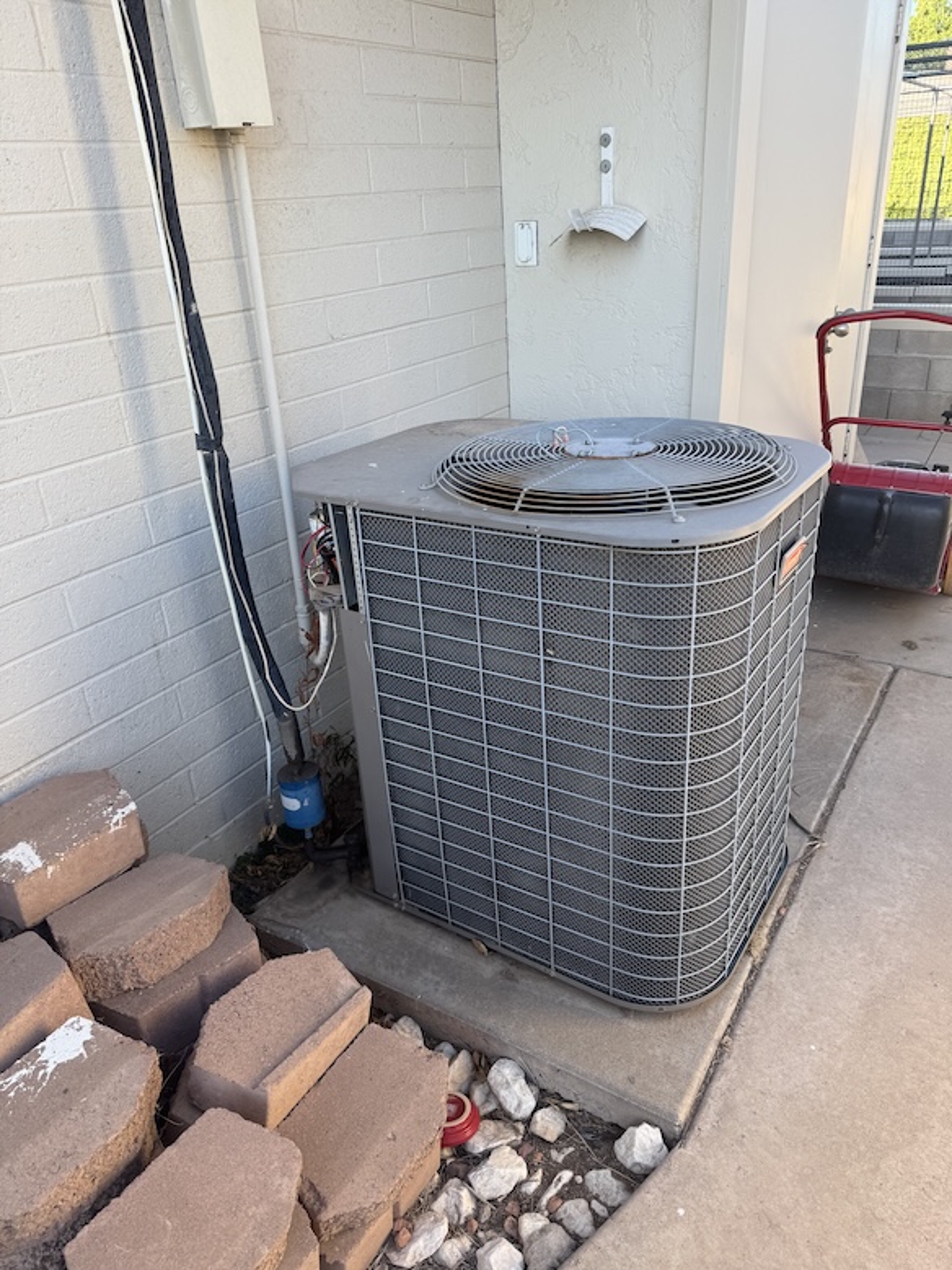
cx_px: 476
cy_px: 635
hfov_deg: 56.8
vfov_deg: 71.6
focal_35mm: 24
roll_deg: +3.6
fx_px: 880
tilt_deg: -27.0
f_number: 1.78
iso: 80
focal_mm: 6.76
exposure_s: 1/577
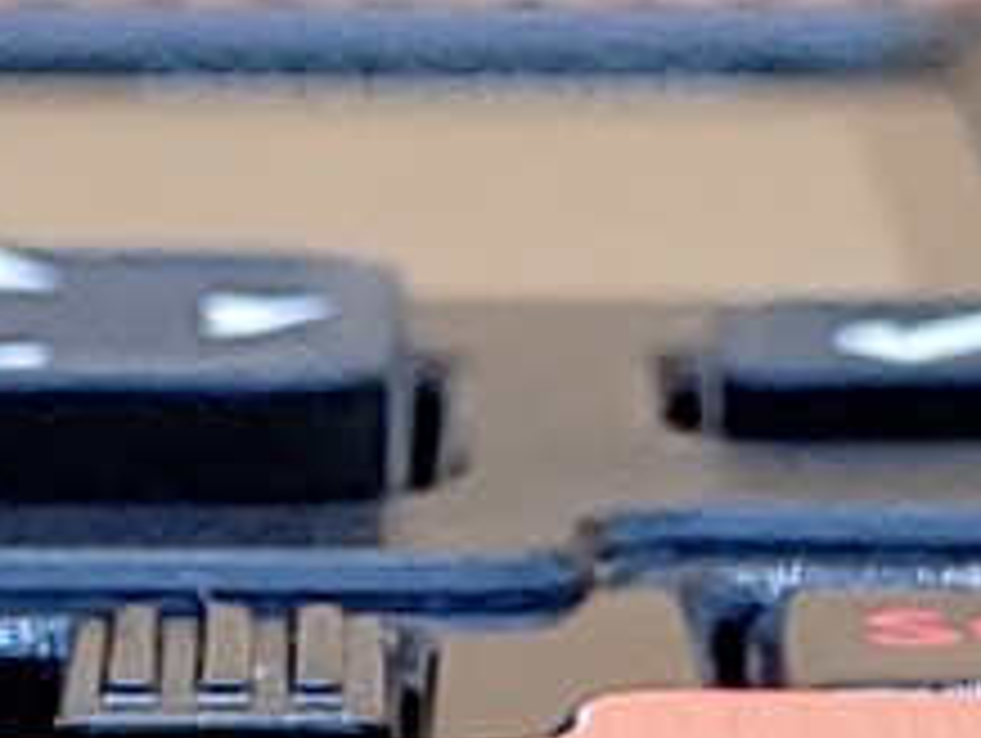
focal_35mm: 343
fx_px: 9731
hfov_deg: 5.8
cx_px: 450
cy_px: 950
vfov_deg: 4.3
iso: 50
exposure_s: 1/61
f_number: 1.8
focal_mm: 4.36
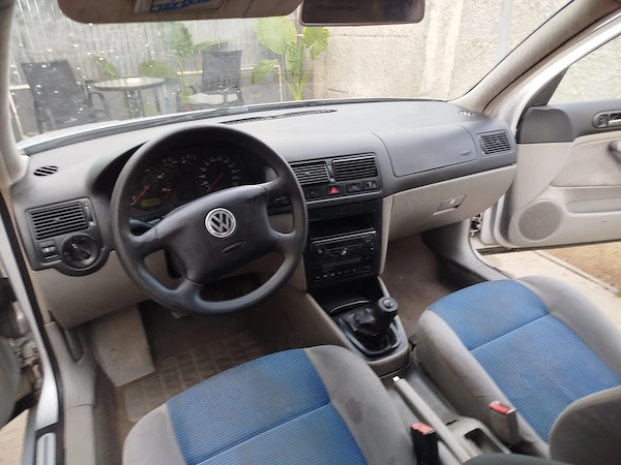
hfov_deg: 71.6
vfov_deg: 56.8
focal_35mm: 24
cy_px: 232
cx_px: 310
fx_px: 431
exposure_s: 1/33
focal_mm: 5.31
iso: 100
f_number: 1.7
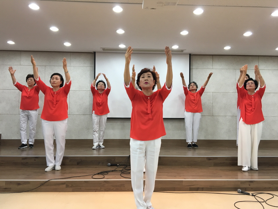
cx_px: 139
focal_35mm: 29
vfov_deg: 48.2
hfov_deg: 61.7
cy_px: 104
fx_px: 233
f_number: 2.2
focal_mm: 4.15
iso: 64
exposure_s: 1/30
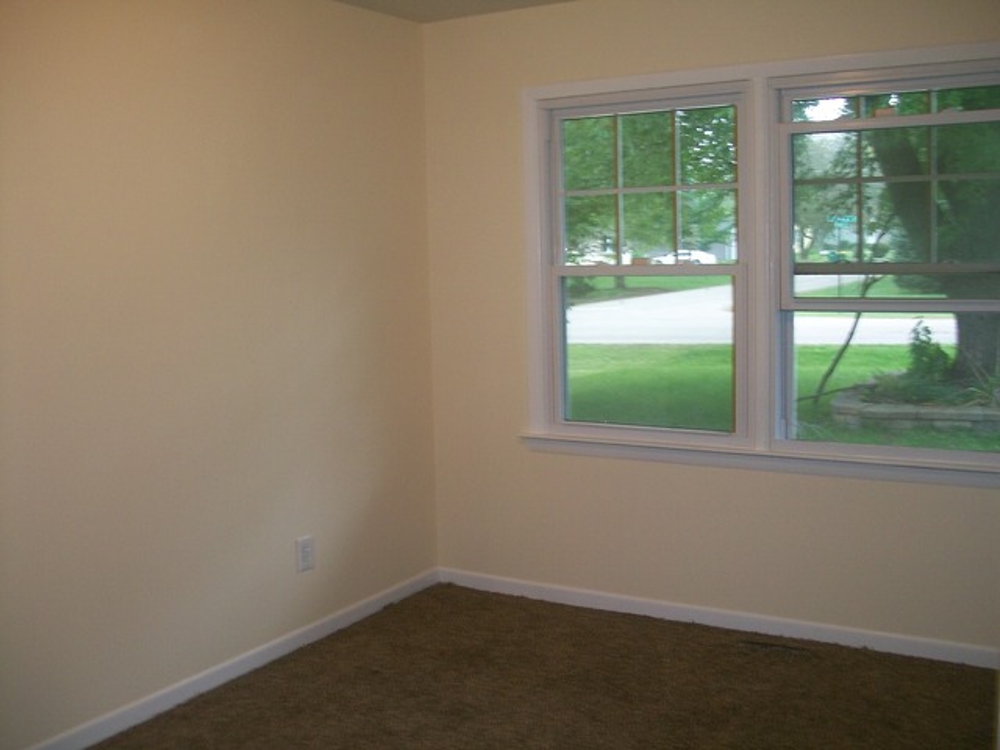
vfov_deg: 39.7
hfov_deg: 51.4
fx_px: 1040
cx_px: 500
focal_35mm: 36
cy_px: 375
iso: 80
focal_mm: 6
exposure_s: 1/30
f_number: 2.7
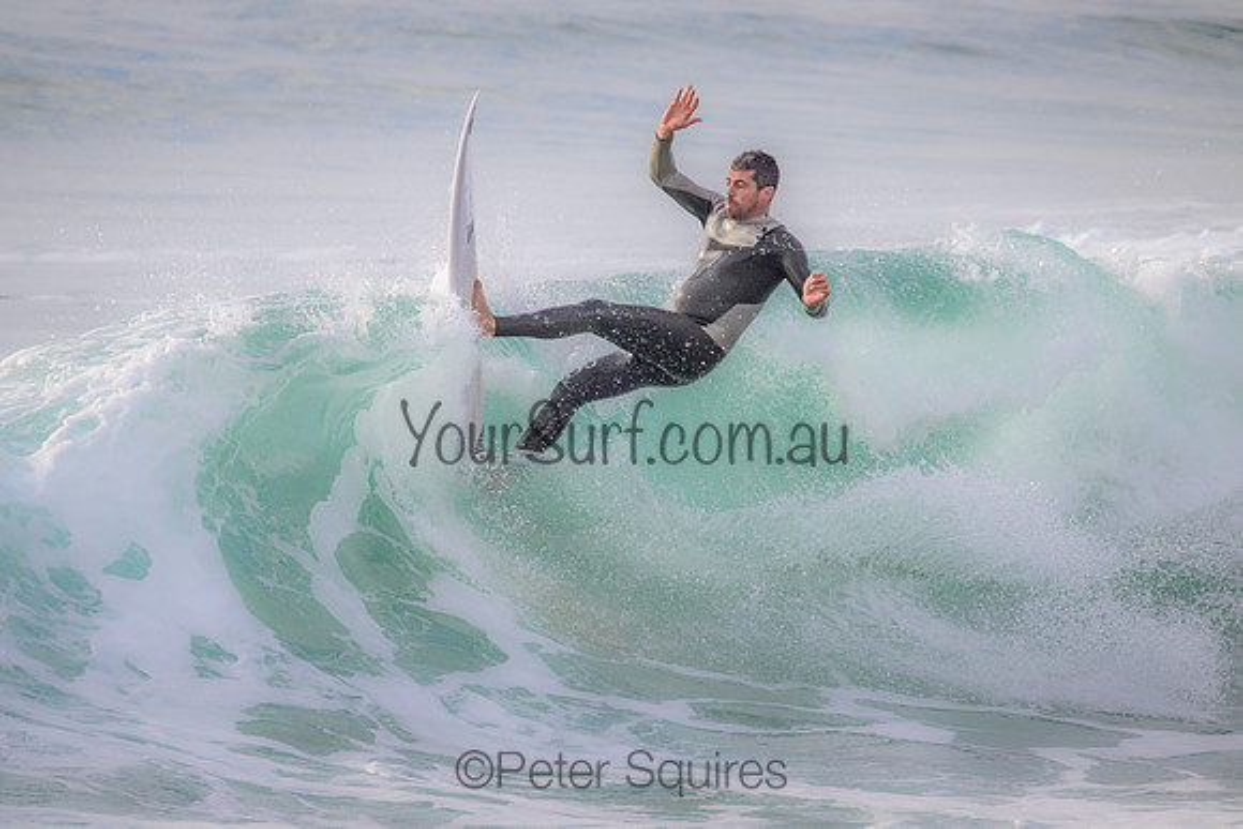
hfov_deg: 2.9
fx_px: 24865
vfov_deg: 1.9
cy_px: 414
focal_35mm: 720
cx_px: 622
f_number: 11
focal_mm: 720
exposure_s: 1/1600
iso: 2000
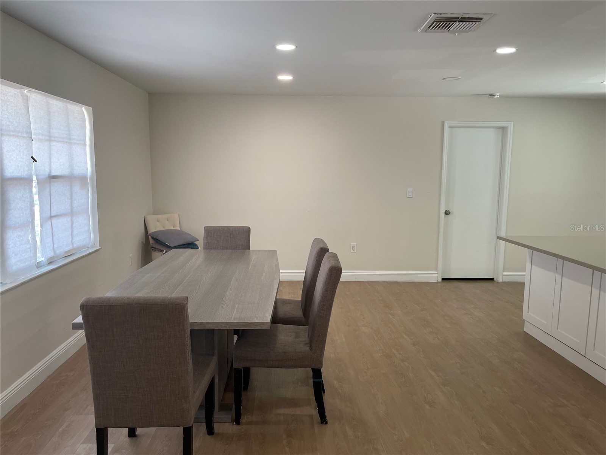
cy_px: 228
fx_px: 438
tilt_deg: -7.5
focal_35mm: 25
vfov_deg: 54.9
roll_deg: -0.7
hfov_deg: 69.4
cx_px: 303
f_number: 1.6
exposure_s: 1/84
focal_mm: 5.1
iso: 125
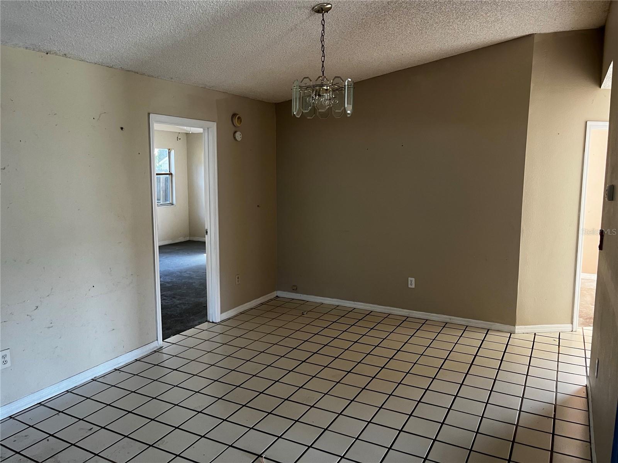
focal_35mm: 26
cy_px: 232
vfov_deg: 53.1
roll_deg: +1.3
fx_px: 464
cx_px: 309
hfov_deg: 67.3
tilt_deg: -6.8
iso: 125
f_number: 1.6
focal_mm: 5.1
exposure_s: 1/60
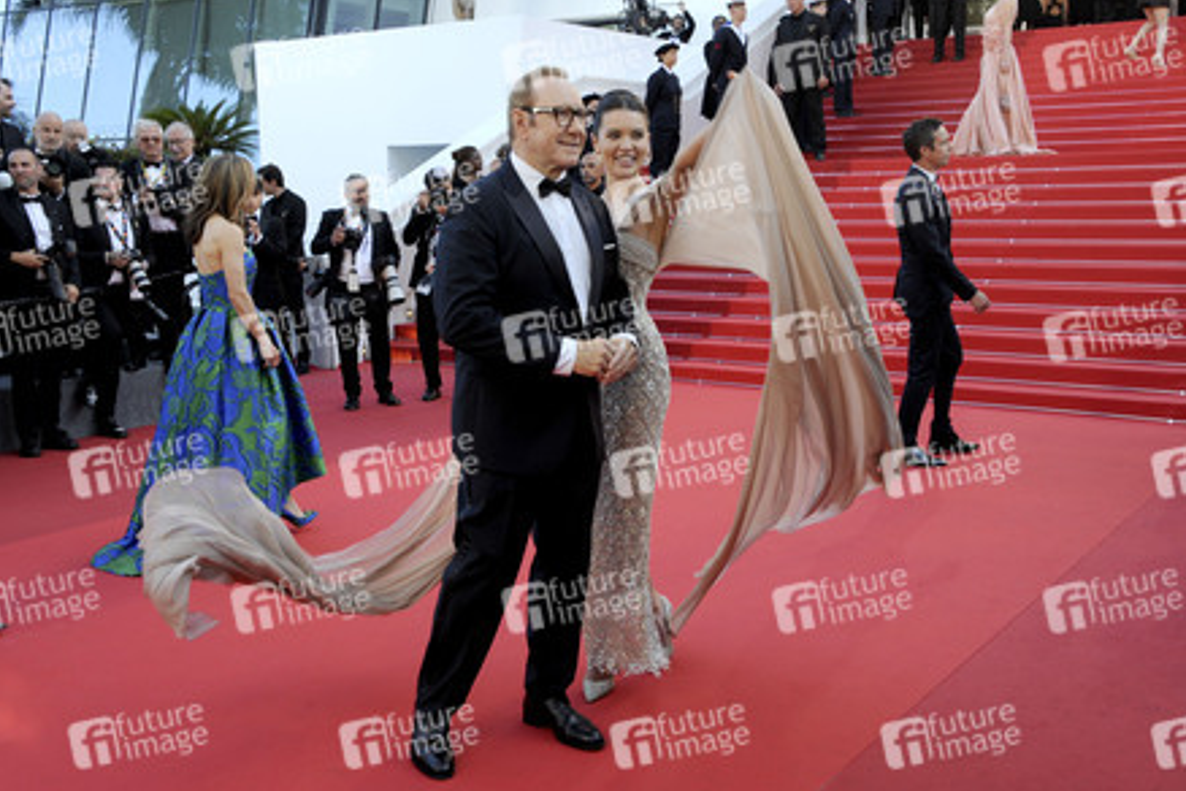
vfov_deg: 35.9
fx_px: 1219
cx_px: 607
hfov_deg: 51.9
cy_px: 398
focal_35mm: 37
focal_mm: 36
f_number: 7.1
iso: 640
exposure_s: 1/250
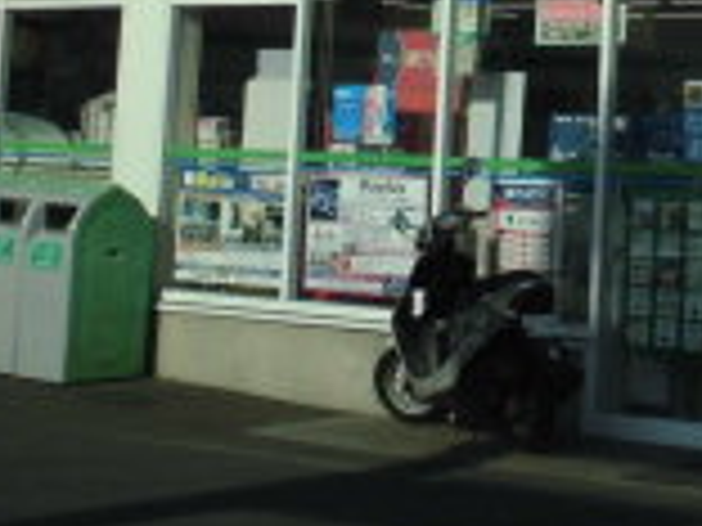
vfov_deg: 11.9
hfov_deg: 16.0
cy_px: -238
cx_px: 801
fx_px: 2413
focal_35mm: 119
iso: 100
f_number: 3.7
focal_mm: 5.3
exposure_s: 1/640
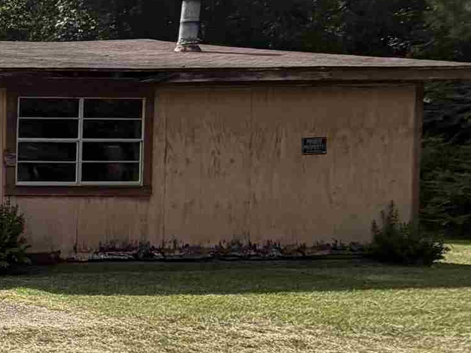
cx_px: -420
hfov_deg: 20.5
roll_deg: +0.8
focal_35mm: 58
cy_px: 234
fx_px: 789
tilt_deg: -3.5
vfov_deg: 25.1
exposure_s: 1/1068
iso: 32
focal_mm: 2.22
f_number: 2.2
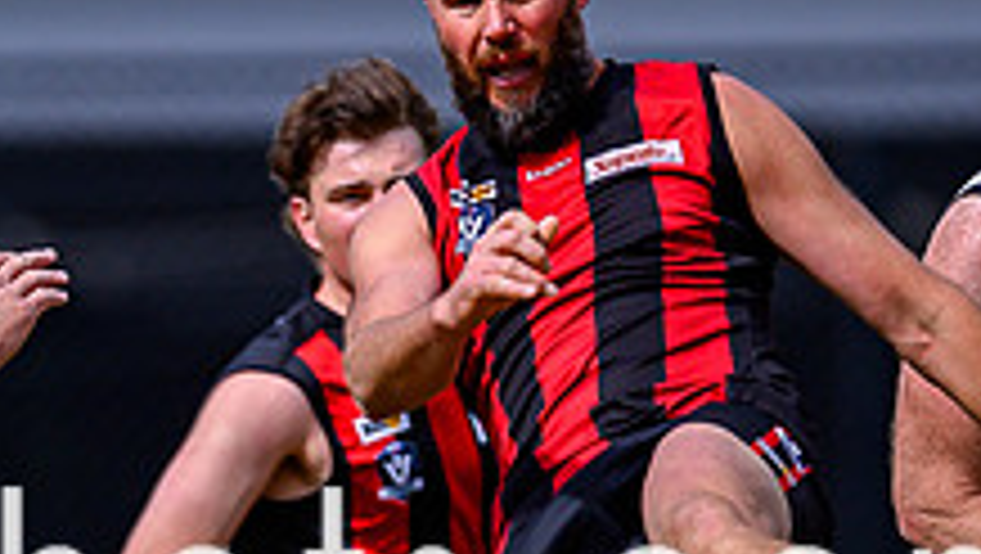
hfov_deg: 1.0
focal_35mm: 2089
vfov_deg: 0.6
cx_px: 203
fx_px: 54379
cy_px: 315
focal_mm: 500
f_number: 4
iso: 220
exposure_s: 1/2500
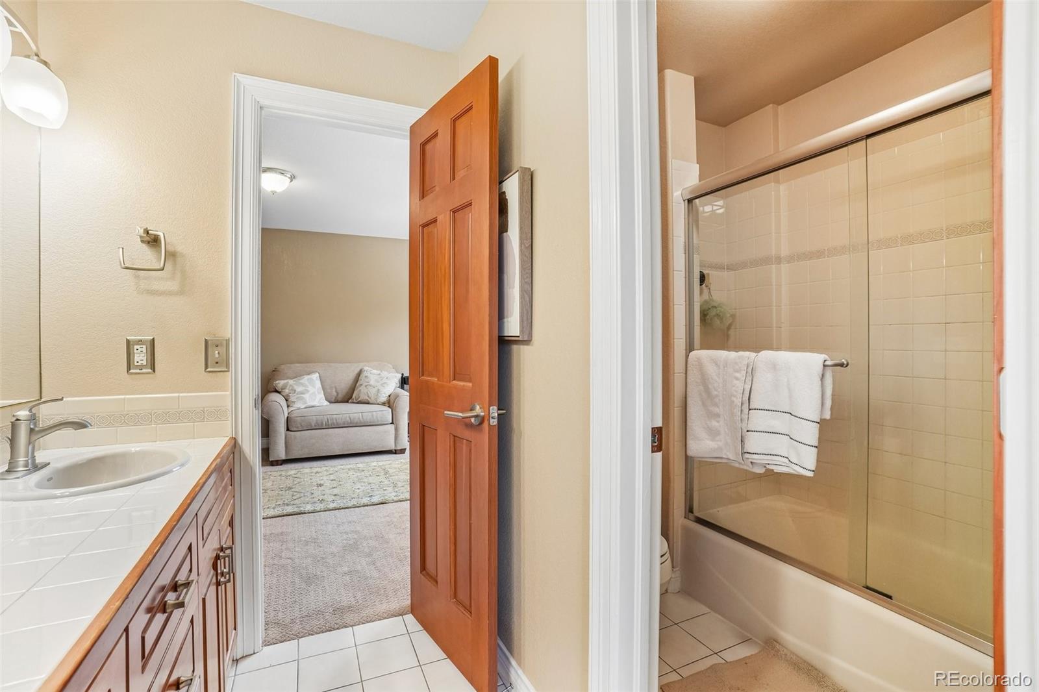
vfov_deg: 77.3
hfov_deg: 100.4
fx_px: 433
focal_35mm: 15
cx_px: 520
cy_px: 346
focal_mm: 10
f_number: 8
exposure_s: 1/20
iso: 400
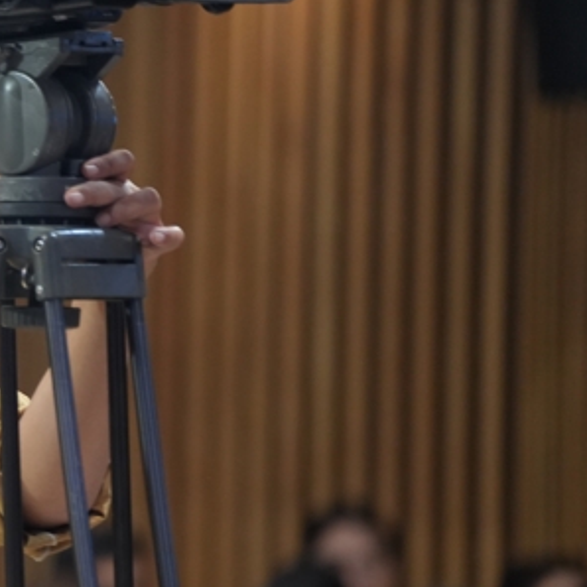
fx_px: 8000
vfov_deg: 4.2
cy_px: 305
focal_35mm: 417
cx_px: -369
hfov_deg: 4.2
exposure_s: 1/125
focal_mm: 150
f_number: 2.8
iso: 2000
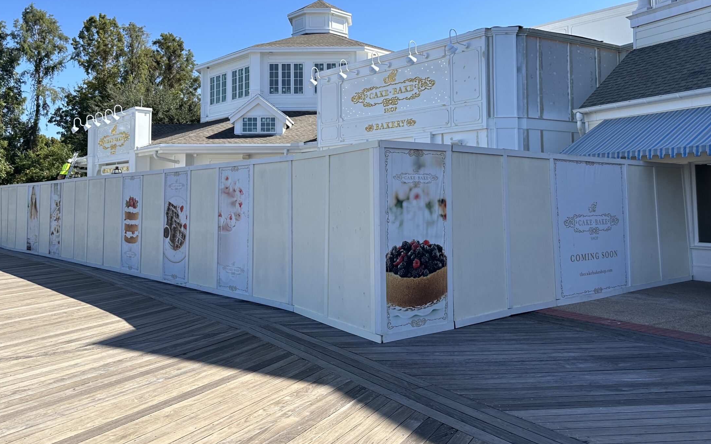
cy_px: 153
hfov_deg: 62.9
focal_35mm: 30
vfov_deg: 41.4
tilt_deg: +4.0
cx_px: 359
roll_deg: +0.4
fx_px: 581
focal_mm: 6.86
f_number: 1.78
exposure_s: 1/2882
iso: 80
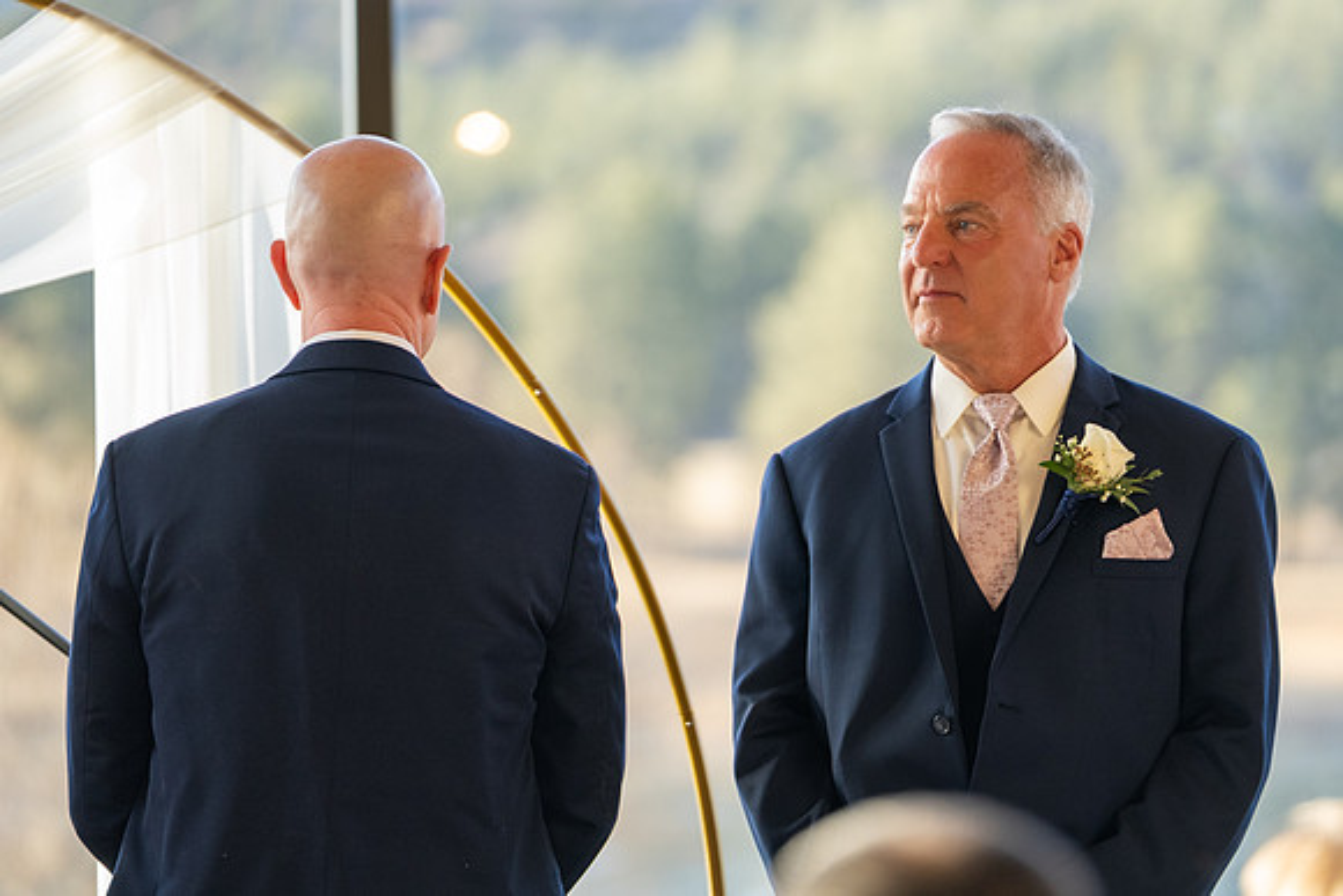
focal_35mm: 175
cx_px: 767
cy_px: 384
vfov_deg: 7.8
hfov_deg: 11.7
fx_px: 6539
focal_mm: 149
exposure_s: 1/200
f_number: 2.8
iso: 500
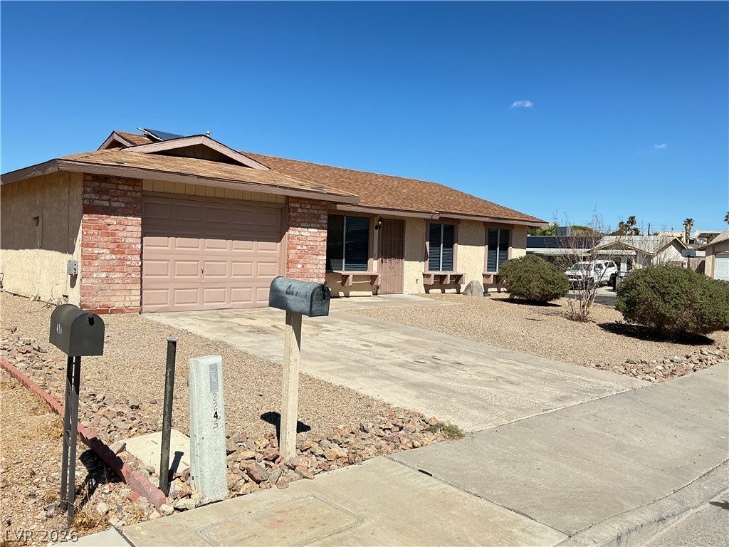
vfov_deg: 48.2
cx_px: 364
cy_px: 274
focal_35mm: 29
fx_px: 611
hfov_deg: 61.7
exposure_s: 1/2427
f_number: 1.8
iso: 25
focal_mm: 3
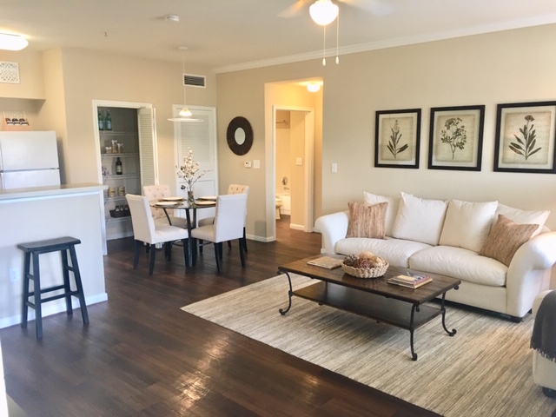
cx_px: 278
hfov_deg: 61.7
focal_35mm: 29
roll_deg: +0.1
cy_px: 208
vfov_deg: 48.2
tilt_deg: -9.1
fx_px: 466
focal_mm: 4.15
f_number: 2.2
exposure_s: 1/30
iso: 100
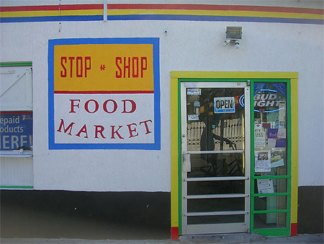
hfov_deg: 49.0
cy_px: 122
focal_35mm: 38
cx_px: 162
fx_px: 356
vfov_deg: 37.8
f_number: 2.8
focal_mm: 5.8
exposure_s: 1/497
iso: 50
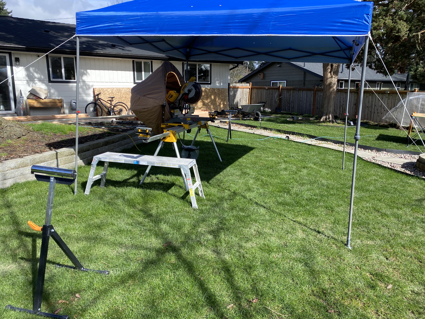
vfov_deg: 53.1
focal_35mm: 26
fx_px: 319
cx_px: 212
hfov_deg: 67.3
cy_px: 160
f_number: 1.8
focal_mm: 4.25
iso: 32
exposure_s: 1/1124
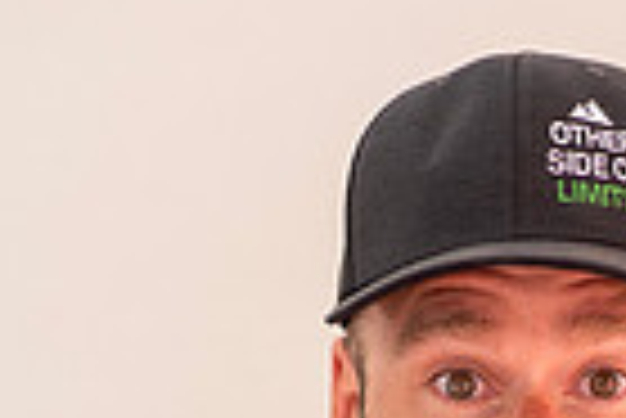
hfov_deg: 7.5
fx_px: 4787
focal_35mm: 275
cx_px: 486
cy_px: 894
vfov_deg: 4.9
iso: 200
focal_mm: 85
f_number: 3.2
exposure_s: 1/200
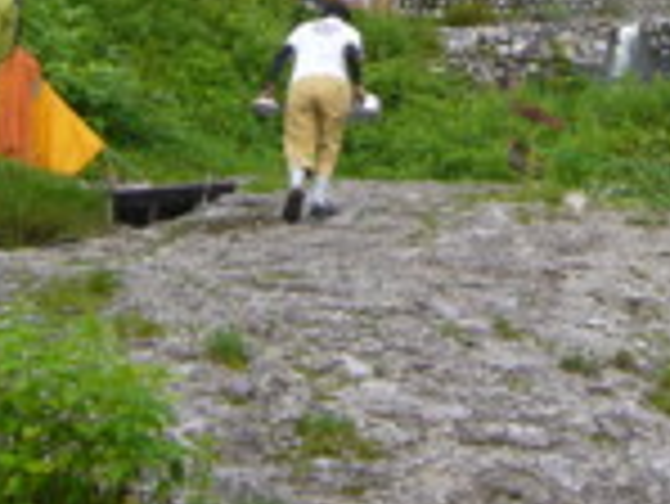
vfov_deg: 13.4
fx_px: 2053
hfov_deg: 18.4
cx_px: 513
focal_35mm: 106
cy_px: -166
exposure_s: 1/250
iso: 80
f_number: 2.8
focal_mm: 5.8
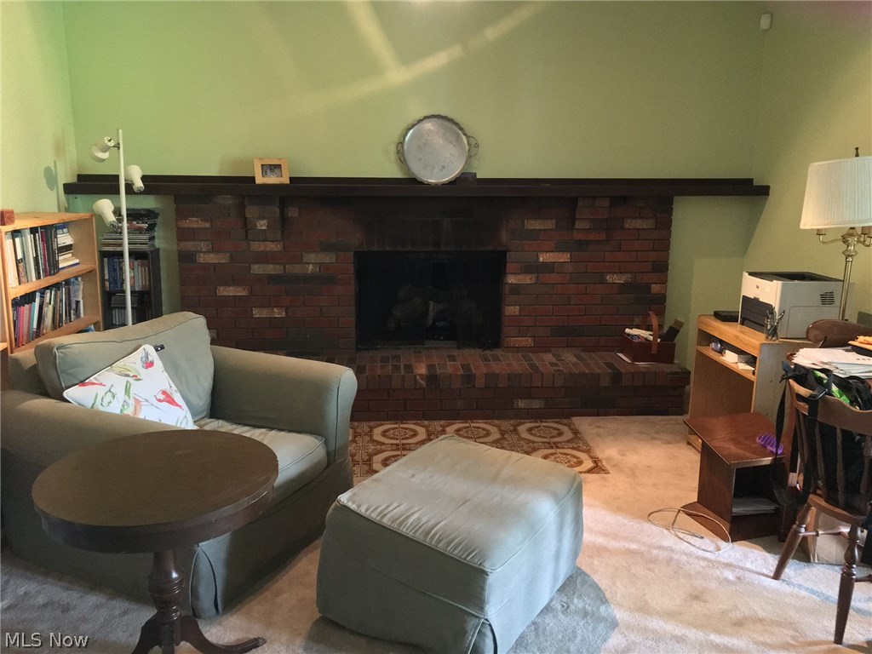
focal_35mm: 29
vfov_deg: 48.2
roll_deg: -0.5
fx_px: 731
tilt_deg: -11.8
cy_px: 327
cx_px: 436
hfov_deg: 61.7
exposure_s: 1/15
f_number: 2.2
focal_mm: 4.15
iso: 320
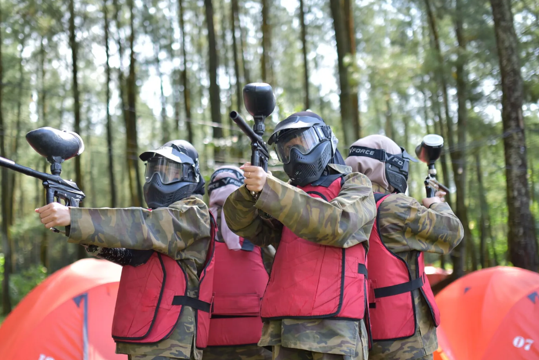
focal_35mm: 43
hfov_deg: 45.2
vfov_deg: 31.2
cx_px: 221
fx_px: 644
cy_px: 206
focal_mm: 35
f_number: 1.8
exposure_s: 1/400
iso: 200
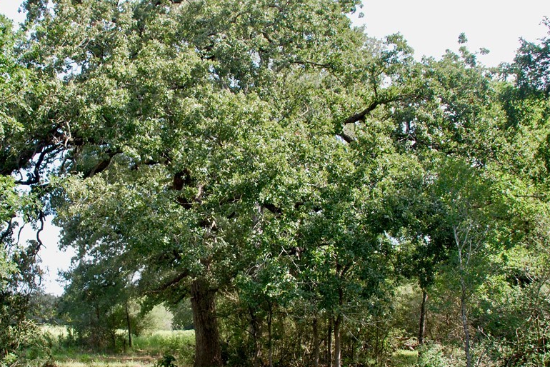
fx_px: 581
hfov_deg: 50.0
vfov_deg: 35.0
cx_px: 195
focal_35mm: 38
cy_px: 206
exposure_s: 1/125
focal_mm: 18
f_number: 5.6
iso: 140
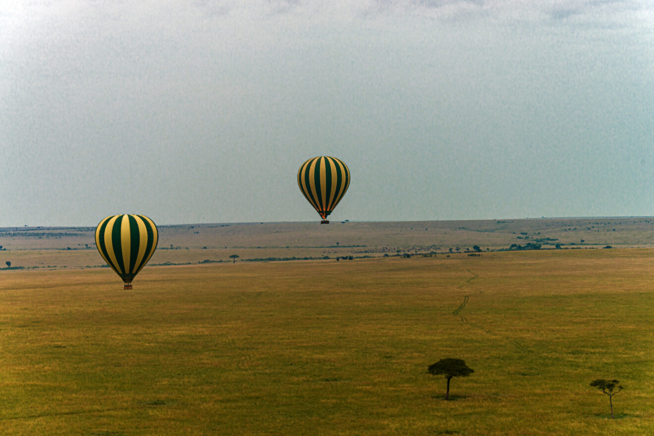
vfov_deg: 16.1
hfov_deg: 23.9
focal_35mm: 85
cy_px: 218
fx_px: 1545
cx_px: 327
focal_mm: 85
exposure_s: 1/20
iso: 250
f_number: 5
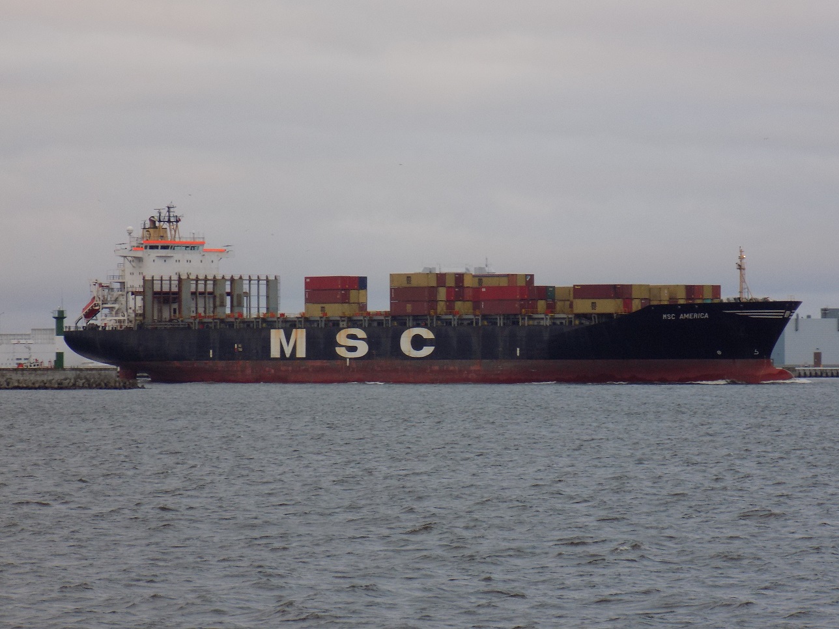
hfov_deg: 8.4
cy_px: 314
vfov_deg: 6.3
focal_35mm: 235
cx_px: 420
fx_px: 5696
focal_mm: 41.8
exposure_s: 1/30
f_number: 5.6
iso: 125
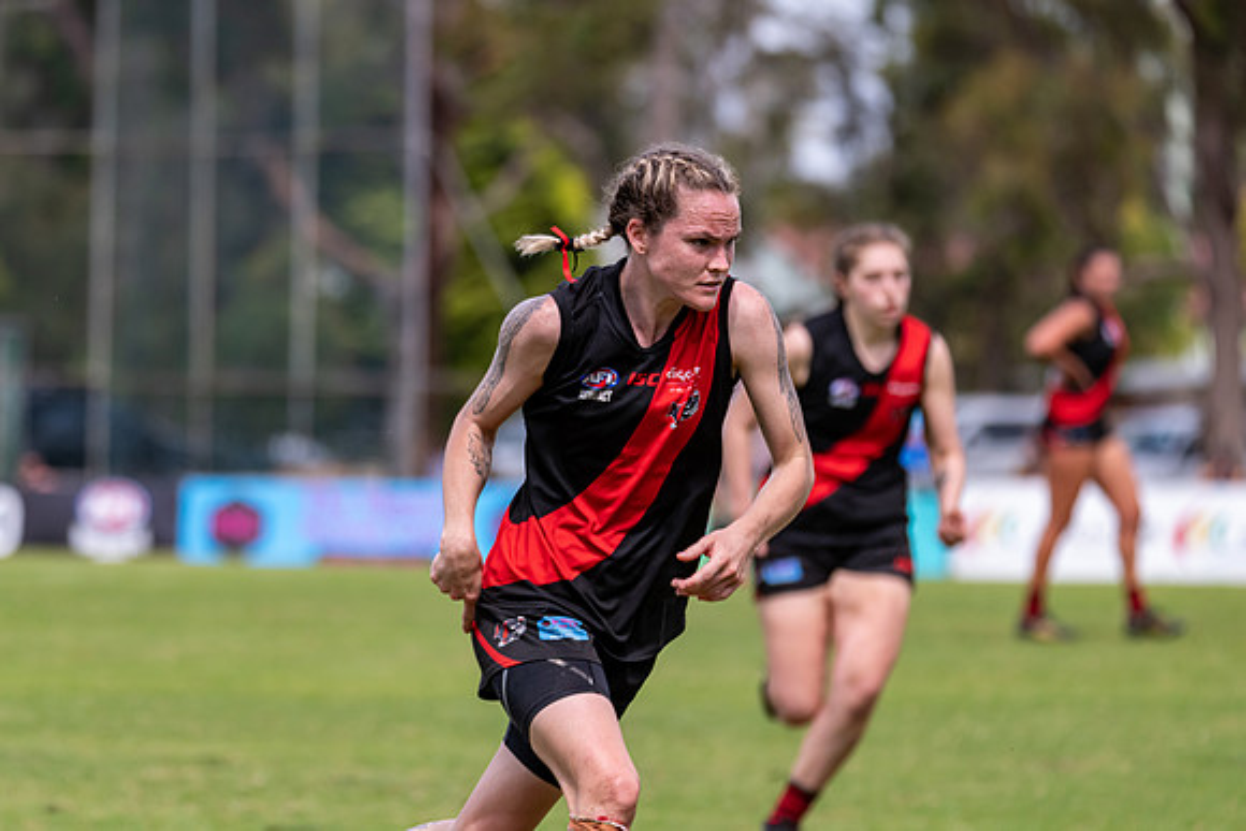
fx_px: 10973
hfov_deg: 6.5
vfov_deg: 4.3
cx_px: 588
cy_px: 392
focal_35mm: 317
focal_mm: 300
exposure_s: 1/2000
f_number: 6.3
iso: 800
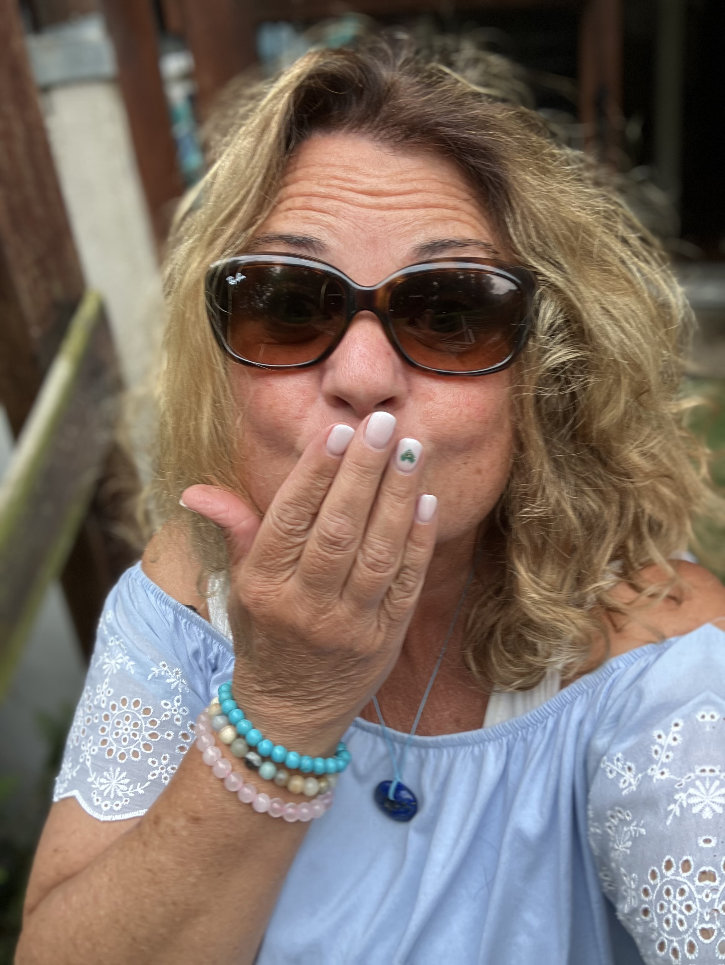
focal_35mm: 32
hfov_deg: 44.2
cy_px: 482
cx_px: 362
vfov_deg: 56.8
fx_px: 893
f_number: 2.2
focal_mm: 2.87
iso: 20
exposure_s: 1/121
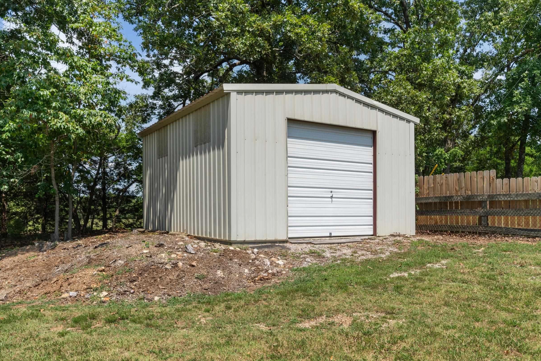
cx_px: 271
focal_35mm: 28
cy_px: 183
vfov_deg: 46.4
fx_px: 421
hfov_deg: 65.5
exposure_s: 1/1250
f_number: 8
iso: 400
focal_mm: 18
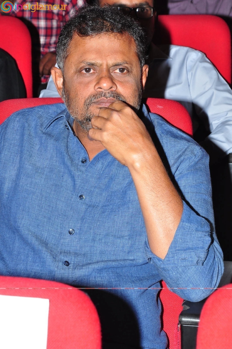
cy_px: 174
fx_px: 1236
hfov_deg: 10.7
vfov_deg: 16.1
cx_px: 116
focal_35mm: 128
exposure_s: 1/125
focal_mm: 85
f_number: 13
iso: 500
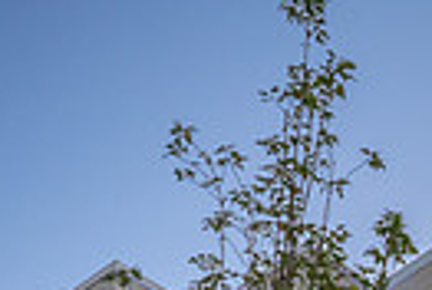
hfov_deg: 16.5
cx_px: 659
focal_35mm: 112
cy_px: 621
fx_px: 1347
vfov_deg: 10.9
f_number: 2.8
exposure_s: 1/500
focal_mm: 24
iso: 125
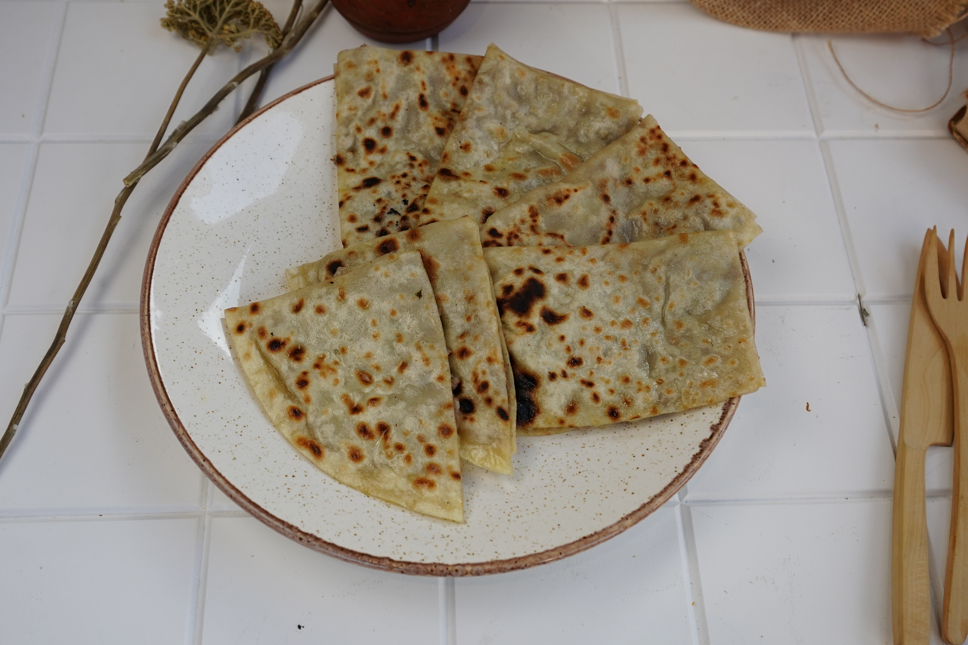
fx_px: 1129
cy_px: 322
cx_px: 484
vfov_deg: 31.9
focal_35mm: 42
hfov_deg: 46.4
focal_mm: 28
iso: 400
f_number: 5
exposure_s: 1/250
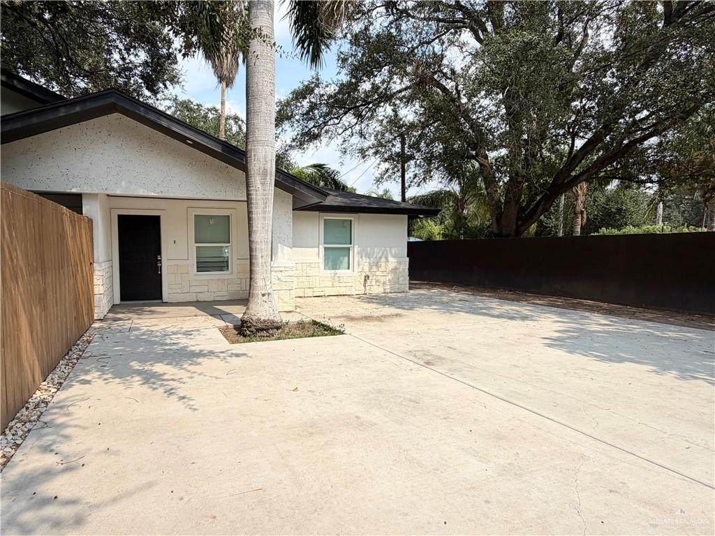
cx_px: 358
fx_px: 289
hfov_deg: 102.1
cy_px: 268
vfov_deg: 85.7
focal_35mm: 14
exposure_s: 1/928
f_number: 2.2
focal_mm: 2.22
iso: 20
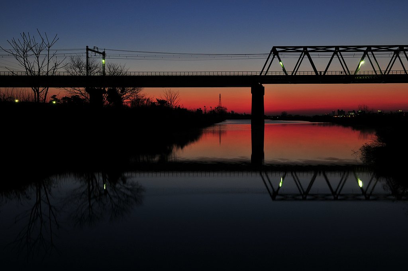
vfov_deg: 34.1
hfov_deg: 49.6
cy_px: 136
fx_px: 441
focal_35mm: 39
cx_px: 204
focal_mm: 26
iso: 200
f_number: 8
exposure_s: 1.3
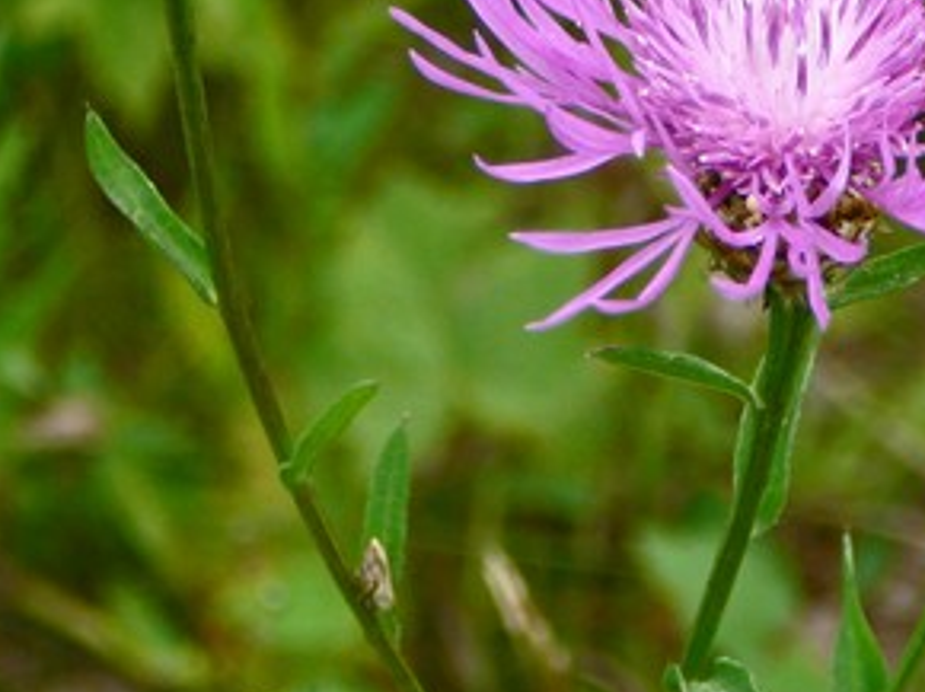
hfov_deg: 9.4
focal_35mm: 210
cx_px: 648
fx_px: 5607
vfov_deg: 7.0
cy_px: -6
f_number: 3.9
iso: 80
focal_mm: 14.1
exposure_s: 1/200
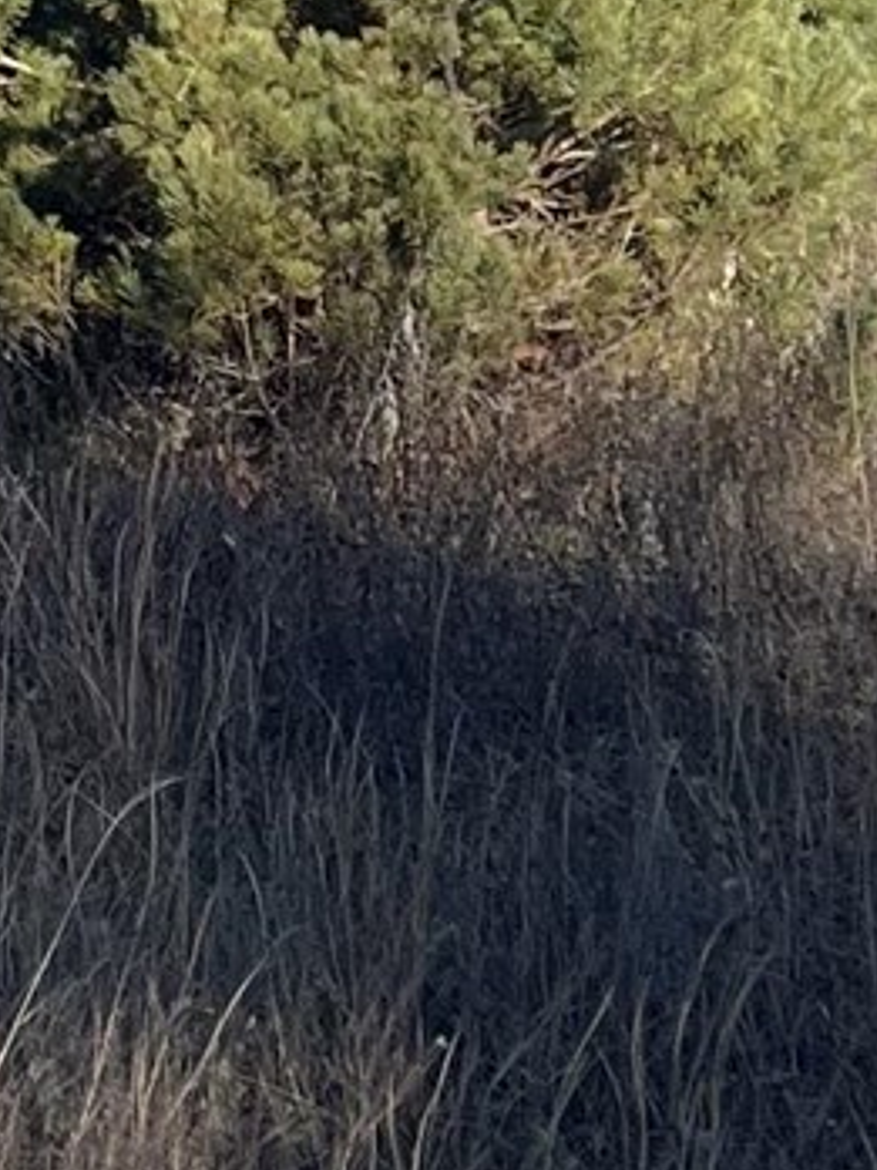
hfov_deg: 8.3
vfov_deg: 10.9
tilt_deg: +3.0
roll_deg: -0.2
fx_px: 5810
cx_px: -776
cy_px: -800
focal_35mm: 172
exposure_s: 1/3831
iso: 50
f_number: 1.5
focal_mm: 5.7
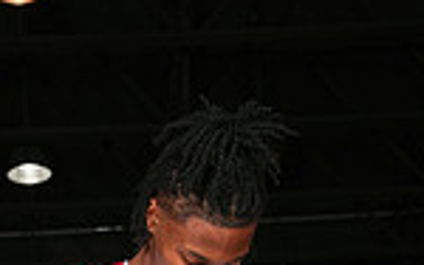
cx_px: 184
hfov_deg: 13.2
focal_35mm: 159
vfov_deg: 7.7
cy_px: 623
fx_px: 1839
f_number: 8
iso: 400
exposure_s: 1/200
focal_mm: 52
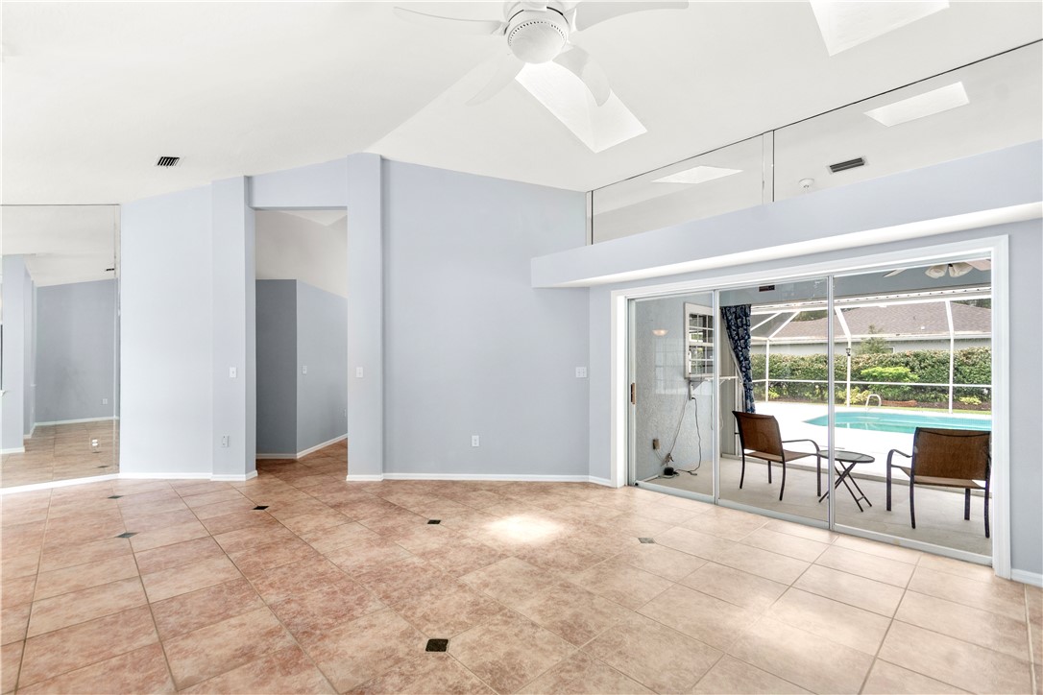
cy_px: 348
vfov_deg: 77.3
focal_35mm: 15
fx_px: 435
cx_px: 522
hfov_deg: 100.4
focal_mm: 10
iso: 320
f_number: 6.3
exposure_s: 1/25
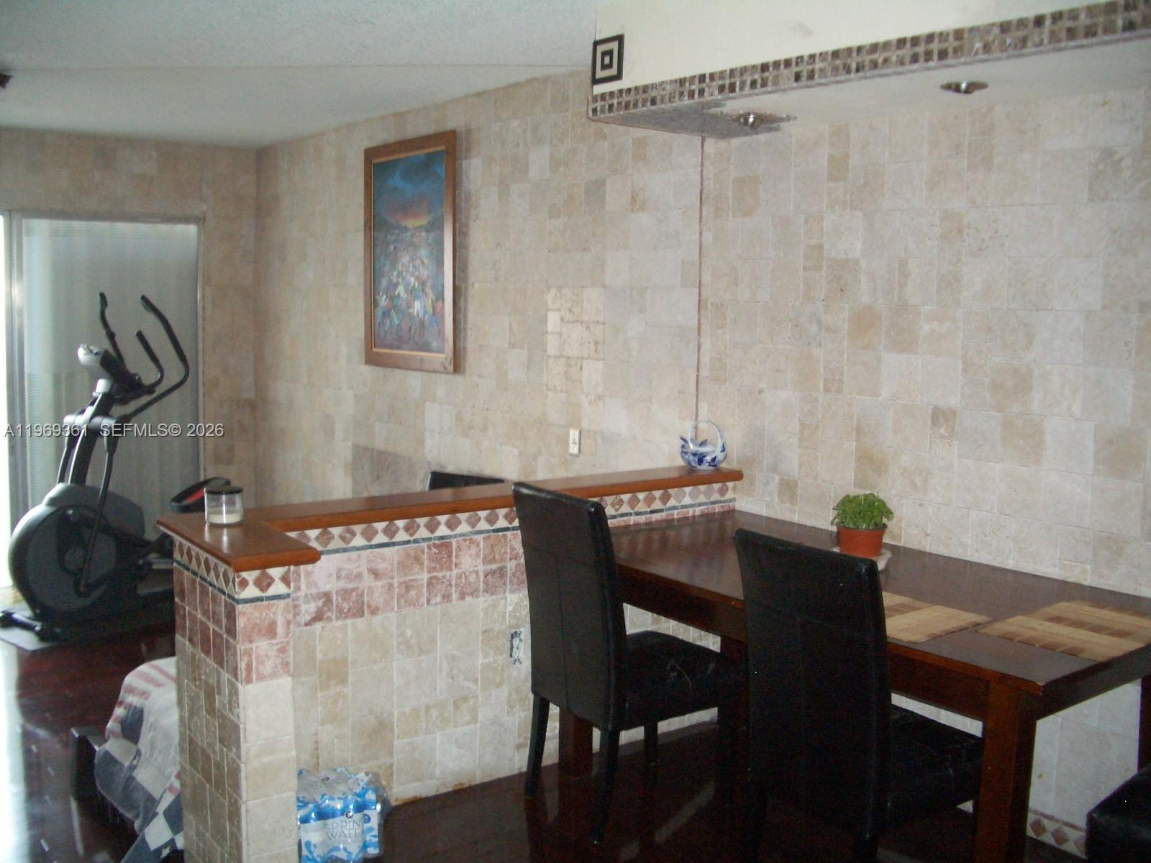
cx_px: 576
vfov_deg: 40.7
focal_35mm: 35
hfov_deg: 52.6
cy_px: 432
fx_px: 1164
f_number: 2.6
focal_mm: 5.8
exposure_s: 1/60
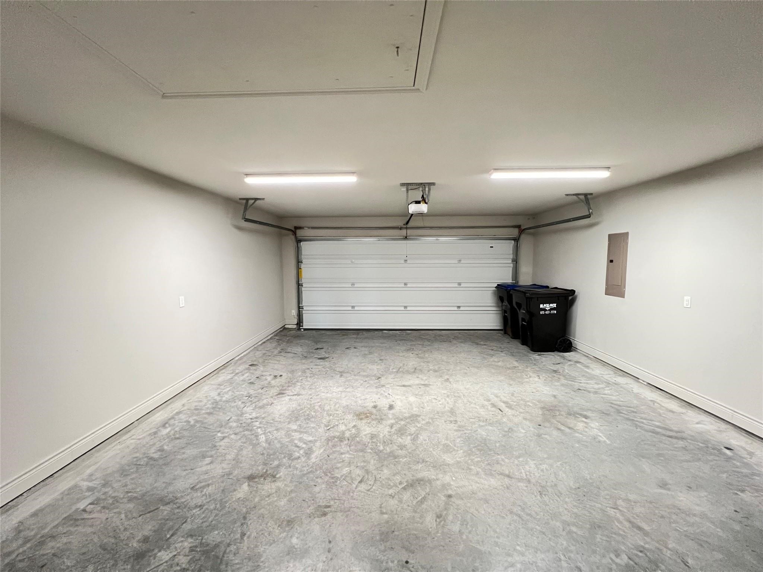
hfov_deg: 106.2
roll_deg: +0.1
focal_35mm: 13
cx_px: 382
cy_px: 286
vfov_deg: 89.9
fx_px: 287
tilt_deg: -4.6
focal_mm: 1.57
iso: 800
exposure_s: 1/60
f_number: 1.8
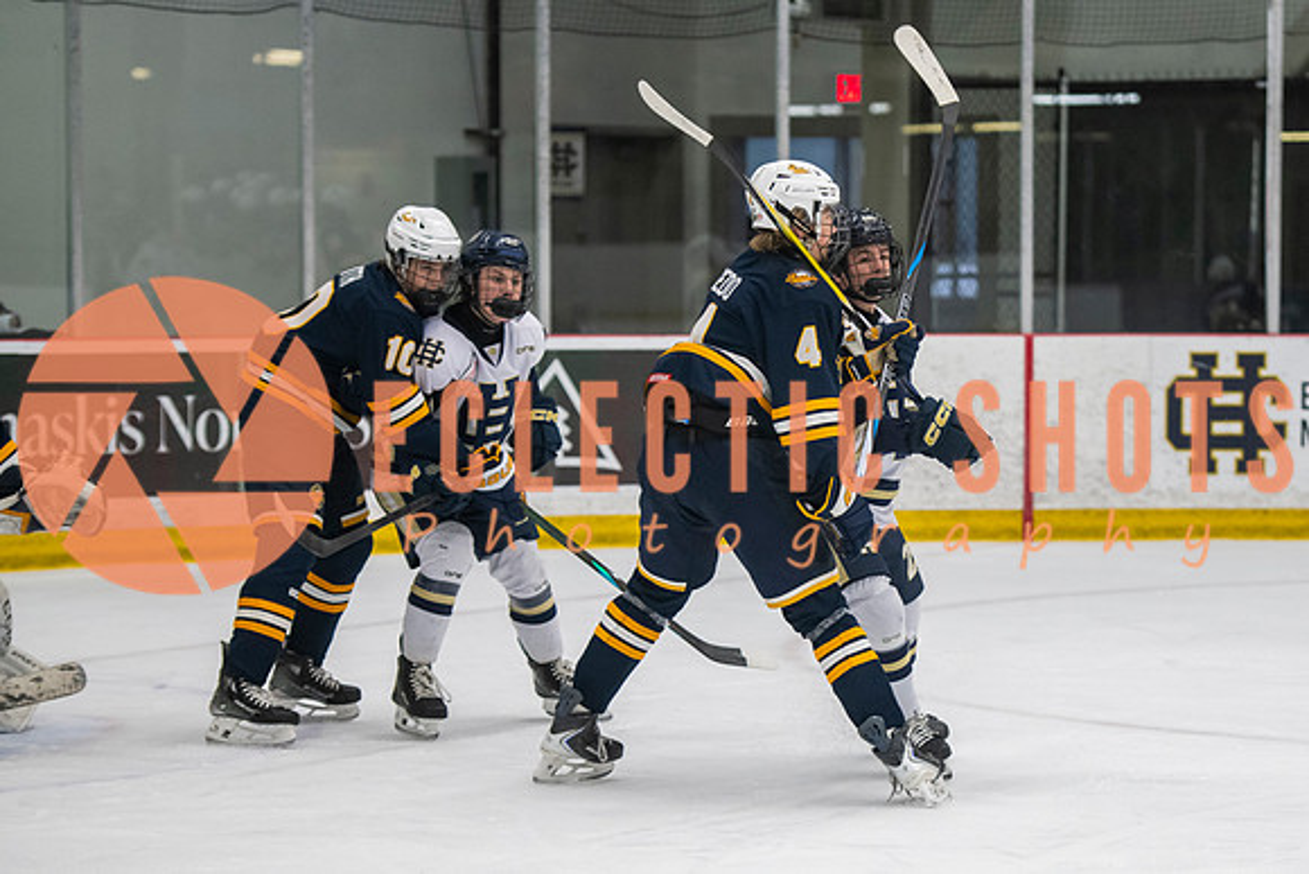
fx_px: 5400
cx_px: 924
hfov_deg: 13.8
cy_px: 552
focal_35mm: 148
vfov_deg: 9.2
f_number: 3.2
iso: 2000
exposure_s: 1/640
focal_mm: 105
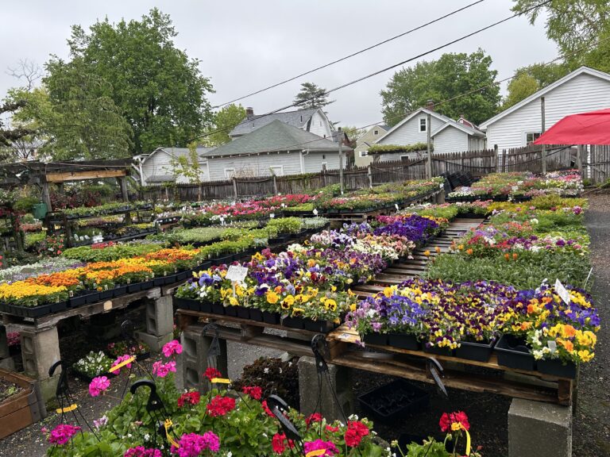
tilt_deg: -9.3
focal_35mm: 26
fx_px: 458
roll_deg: +3.5
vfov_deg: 53.1
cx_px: 305
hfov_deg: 67.3
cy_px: 228
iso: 40
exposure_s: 1/190
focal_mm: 5.7
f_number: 1.5
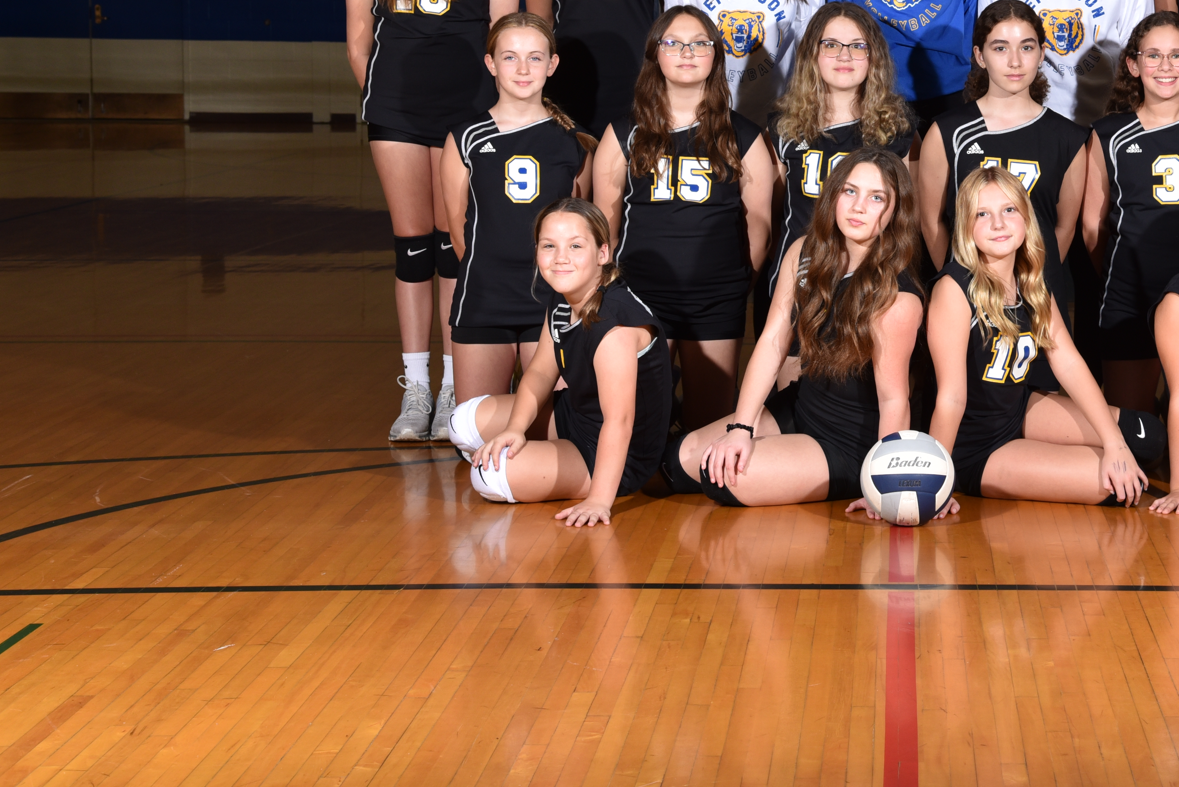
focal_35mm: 82
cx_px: 886
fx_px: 2687
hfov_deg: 24.5
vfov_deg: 16.5
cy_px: 161
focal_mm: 50
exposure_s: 1/200
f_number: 7.1
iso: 400
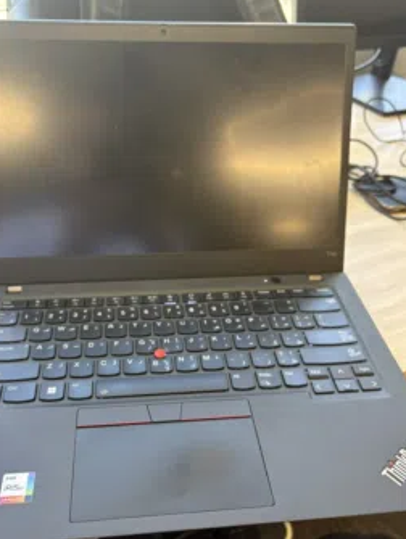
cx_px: 180
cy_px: 270
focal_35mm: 31
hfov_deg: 45.4
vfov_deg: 58.3
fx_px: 484
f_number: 1.6
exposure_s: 1/50
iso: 125
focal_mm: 5.96
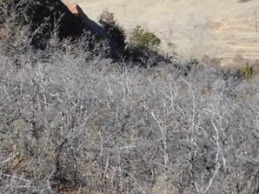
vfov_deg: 6.5
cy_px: -96
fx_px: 1697
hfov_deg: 8.5
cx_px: -172
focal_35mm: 227
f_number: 8.4
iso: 800
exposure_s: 1/1000
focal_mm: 11.7
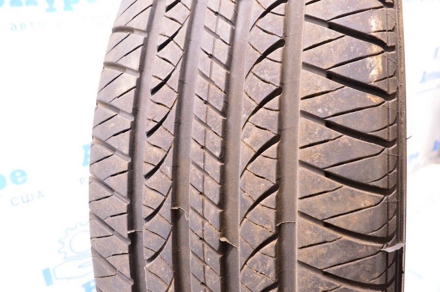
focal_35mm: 30
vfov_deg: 43.5
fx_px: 366
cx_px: 220
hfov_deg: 62.0
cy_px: 146
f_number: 8
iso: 1600
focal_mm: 20
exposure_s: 1/10
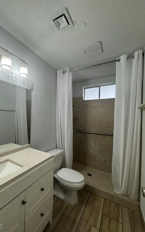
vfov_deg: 101.5
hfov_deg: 74.2
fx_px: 95
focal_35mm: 15
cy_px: 117
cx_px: 60
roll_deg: -0.2
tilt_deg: -0.9
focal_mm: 2.22
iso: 200
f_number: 2.2
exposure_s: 1/120
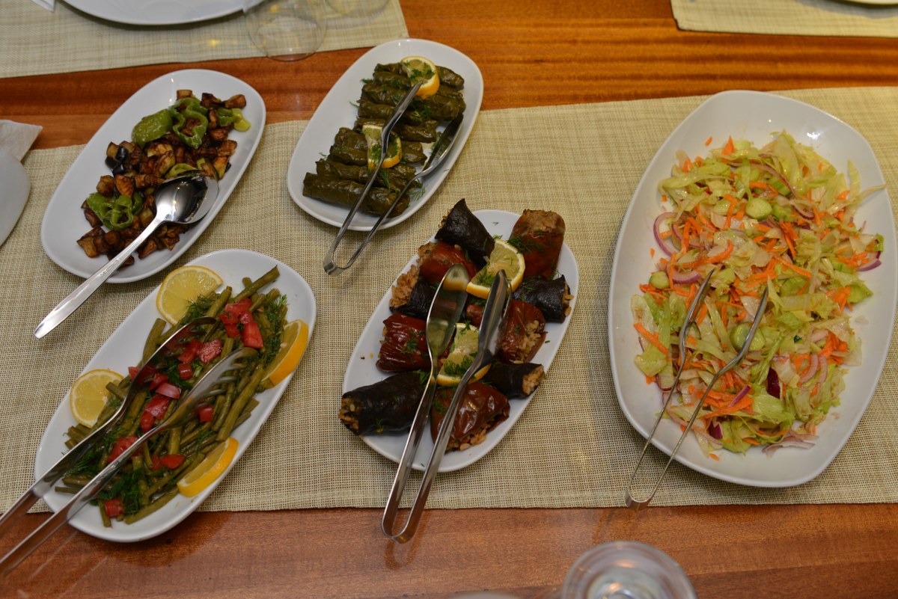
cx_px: 449
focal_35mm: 34
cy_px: 300
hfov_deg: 55.8
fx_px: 848
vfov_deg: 38.9
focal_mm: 34
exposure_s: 1/40
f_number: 5.6
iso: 400
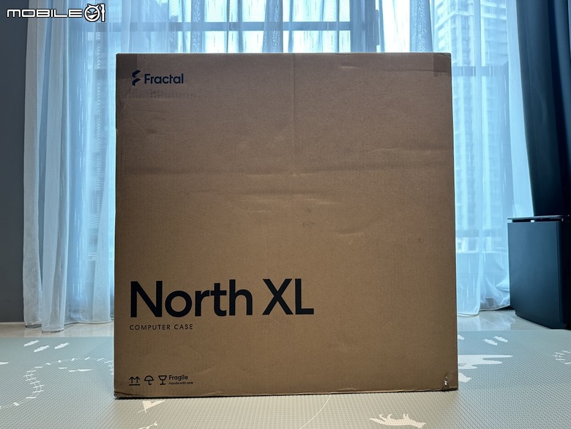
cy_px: 214
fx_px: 396
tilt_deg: +1.7
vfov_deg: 56.8
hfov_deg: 71.6
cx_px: 286
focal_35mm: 24
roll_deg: +0.1
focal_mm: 6.86
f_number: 1.78
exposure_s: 1/83
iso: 250
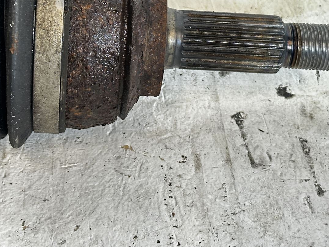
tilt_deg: -47.5
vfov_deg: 16.1
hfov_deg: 21.5
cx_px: 157
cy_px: 41
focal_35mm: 91
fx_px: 865
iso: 160
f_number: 1.78
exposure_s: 1/50
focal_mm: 6.86
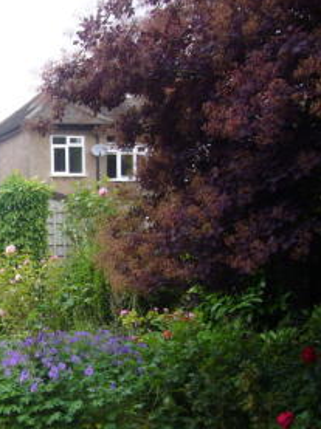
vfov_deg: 32.3
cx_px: -94
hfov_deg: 22.3
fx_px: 731
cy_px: 309
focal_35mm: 59
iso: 80
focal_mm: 4.6
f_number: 2.8
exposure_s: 1/200
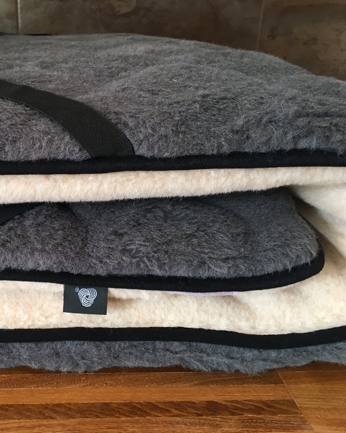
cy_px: 216
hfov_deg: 37.6
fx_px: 486
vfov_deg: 47.9
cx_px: 64
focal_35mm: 38
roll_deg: +0.2
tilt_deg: -23.0
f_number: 2.2
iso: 64
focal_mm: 4.15
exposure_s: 1/33
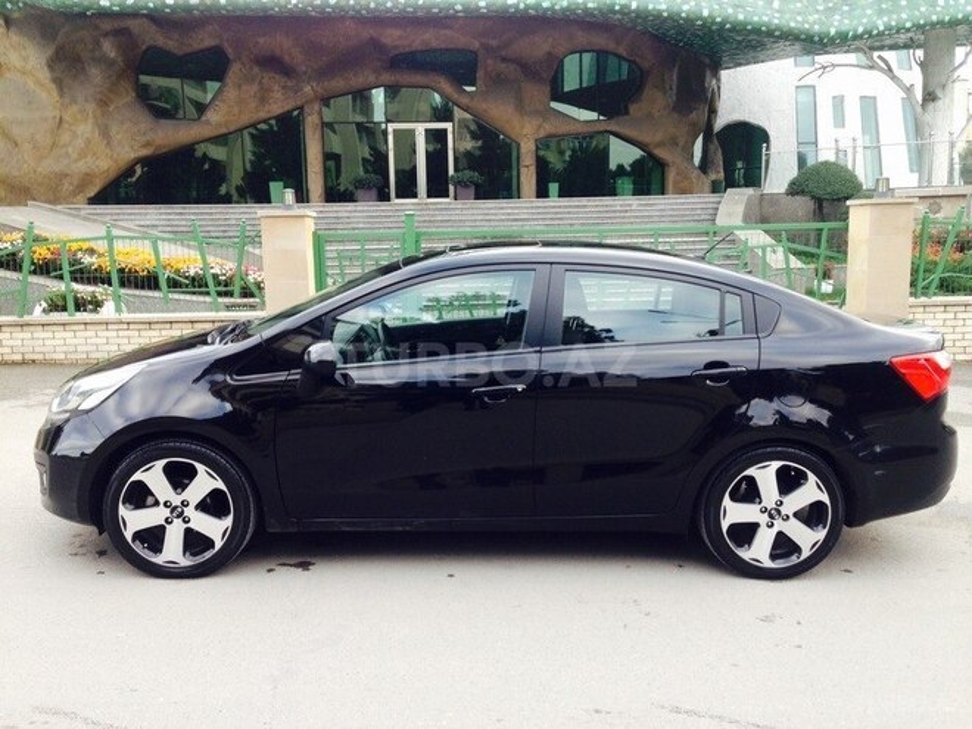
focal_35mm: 33
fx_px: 927
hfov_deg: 55.4
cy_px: 364
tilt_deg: -7.5
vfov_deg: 42.9
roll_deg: +0.2
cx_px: 486
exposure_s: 1/60
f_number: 2.4
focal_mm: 4.12
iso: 50
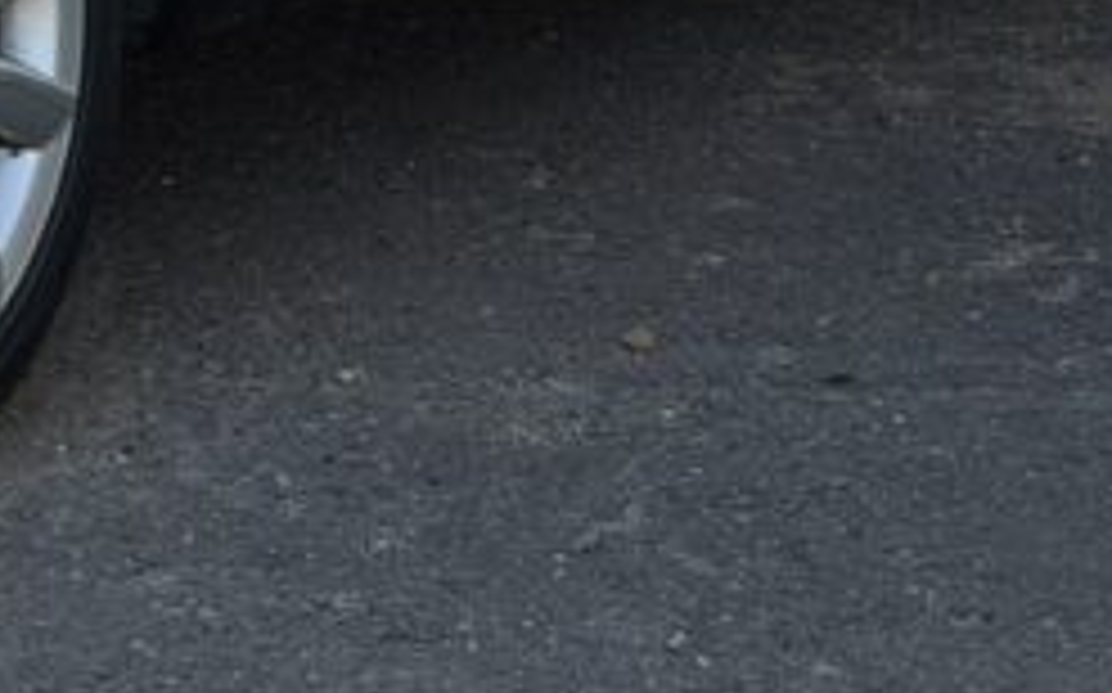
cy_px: -670
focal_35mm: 211
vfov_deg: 6.1
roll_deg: +0.2
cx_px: -450
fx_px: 6390
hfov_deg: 9.7
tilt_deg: -8.2
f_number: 1.78
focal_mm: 6.76
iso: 80
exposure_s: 1/425
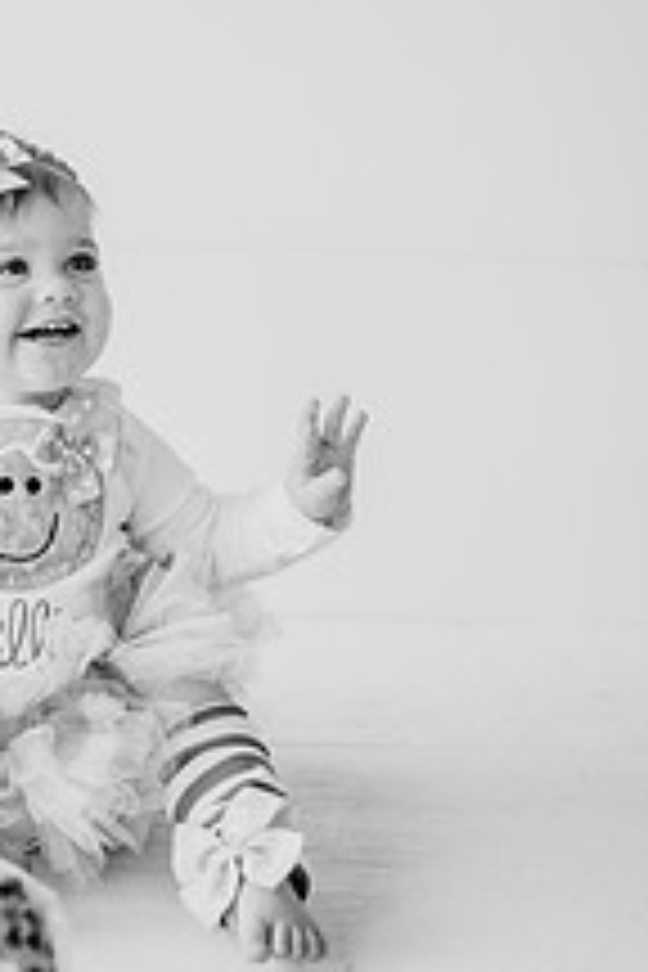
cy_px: 436
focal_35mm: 104
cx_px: 22
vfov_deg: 19.6
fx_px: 2808
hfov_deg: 13.0
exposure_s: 1/640
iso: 640
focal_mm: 50
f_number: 1.8
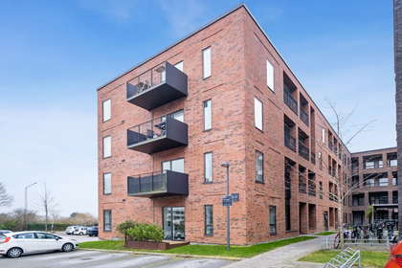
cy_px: 134
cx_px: 201
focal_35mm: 19
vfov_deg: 64.6
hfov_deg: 86.9
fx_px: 212
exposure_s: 1/60
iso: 800
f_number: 5.6
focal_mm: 12.6
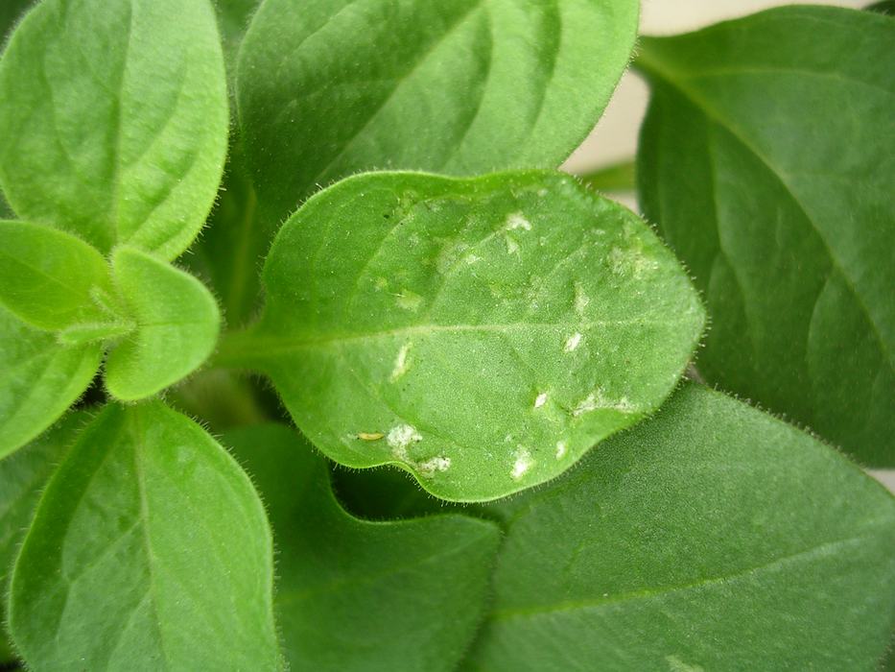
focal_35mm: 38
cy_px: 336
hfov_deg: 49.0
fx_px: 983
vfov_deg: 37.7
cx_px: 448
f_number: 2.8
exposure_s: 1/155
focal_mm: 5.8
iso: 50
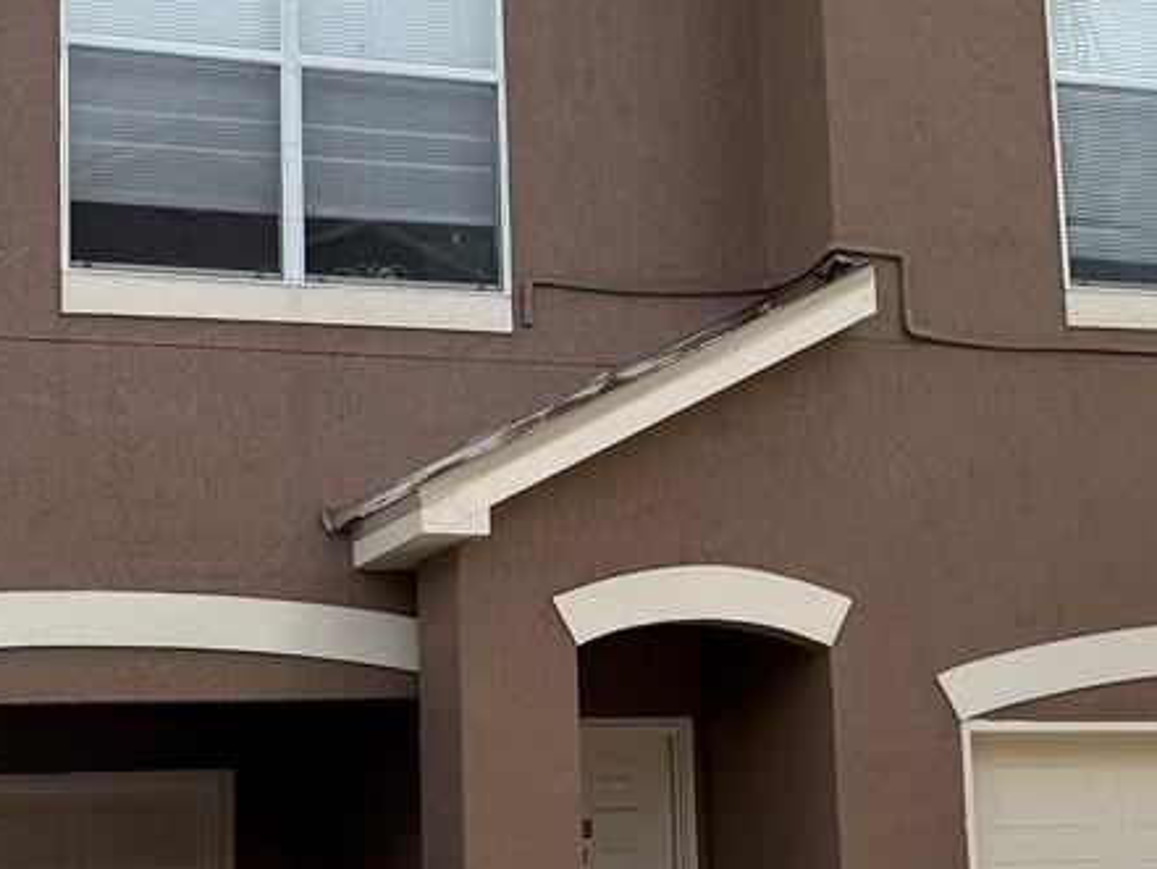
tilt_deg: +10.9
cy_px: 373
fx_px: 2909
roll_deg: +1.7
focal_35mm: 87
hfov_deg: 22.5
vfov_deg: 17.0
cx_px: 659
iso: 100
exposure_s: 1/3425
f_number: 1.78
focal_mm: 6.76
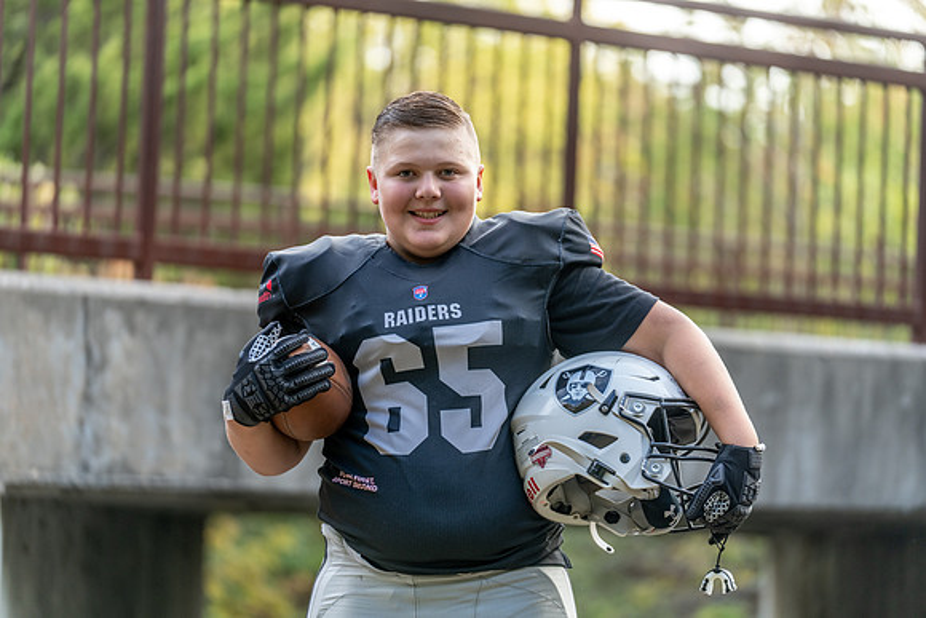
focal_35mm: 135
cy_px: 309
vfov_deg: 10.2
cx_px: 463
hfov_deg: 15.2
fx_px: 3473
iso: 500
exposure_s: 1/320
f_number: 2.8
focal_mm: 135
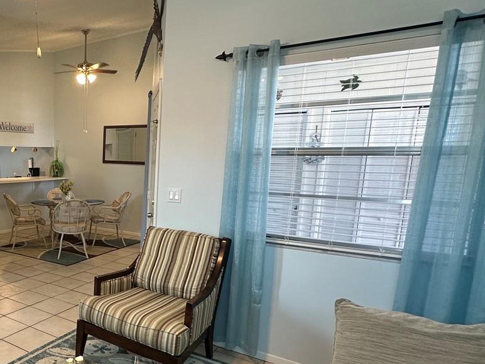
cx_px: 40
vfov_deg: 47.8
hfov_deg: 53.2
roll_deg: -0.4
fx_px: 406
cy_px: 224
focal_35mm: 29
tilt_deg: -9.2
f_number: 2.2
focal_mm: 2.22
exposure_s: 1/60
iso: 160
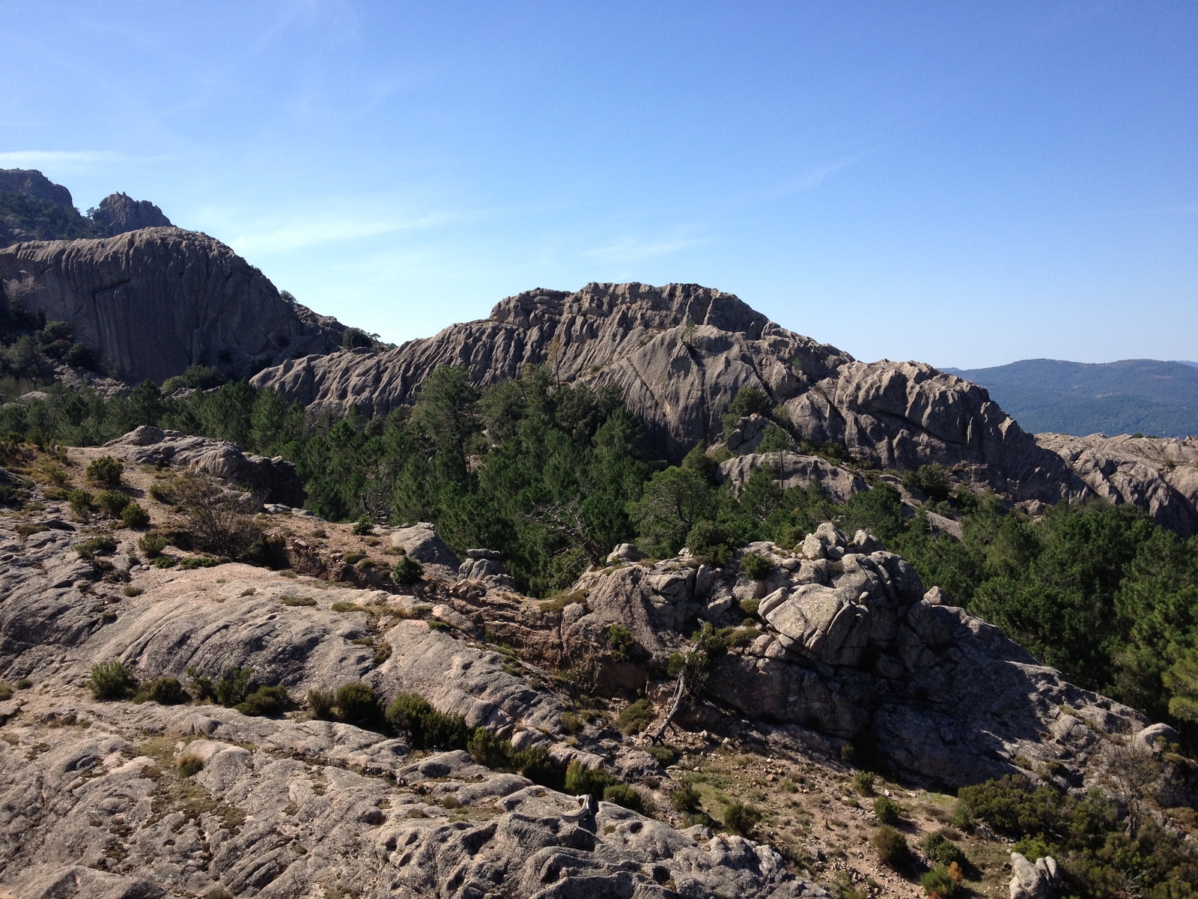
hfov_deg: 52.6
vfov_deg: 40.7
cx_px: 599
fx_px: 1211
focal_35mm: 35
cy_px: 450
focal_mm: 4.28
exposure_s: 1/1227
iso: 64
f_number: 2.4
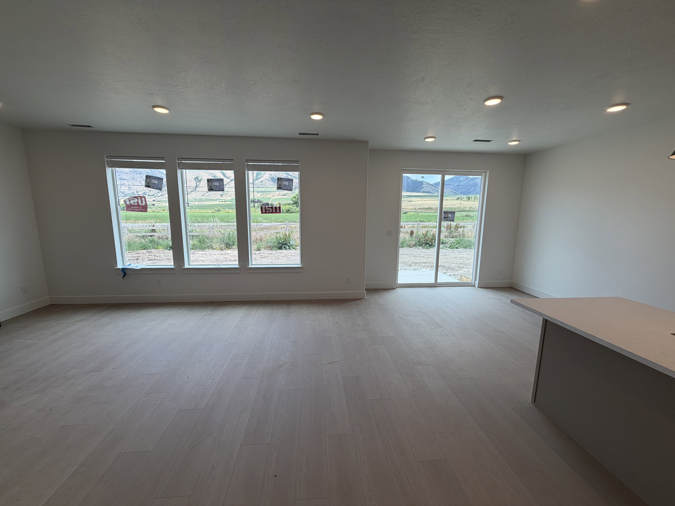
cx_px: 338
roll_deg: -0.4
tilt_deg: -9.0
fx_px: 273
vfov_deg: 85.7
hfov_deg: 102.1
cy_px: 253
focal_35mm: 14
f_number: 2.2
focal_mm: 2.22
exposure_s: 1/229
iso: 40
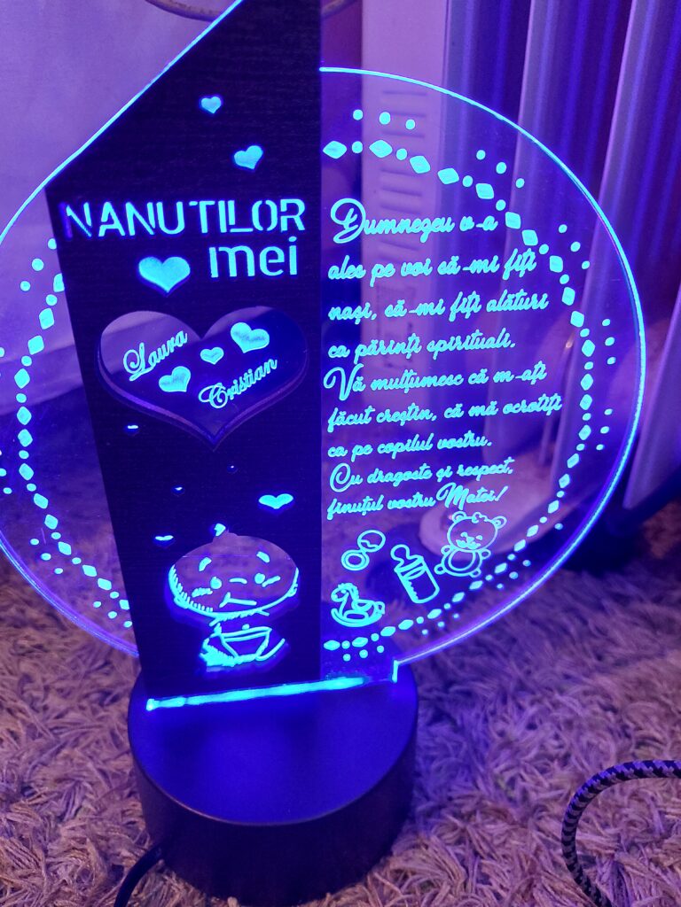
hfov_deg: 56.8
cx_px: 340
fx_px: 630
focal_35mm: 24
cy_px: 454
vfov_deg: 71.6
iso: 200
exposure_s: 1/33
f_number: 1.8
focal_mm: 5.23
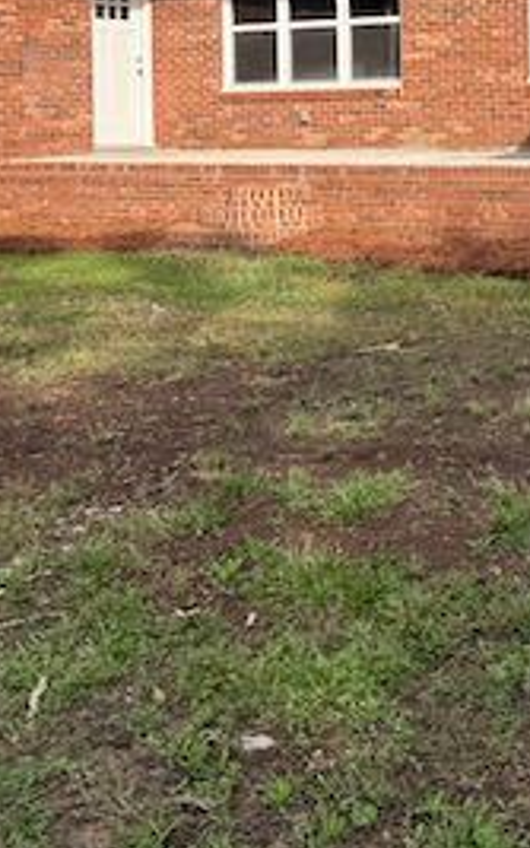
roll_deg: +0.2
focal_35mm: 61
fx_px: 1409
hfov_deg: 21.0
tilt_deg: -0.3
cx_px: 428
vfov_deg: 32.1
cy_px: 111
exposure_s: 1/2833
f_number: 1.78
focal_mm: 6.76
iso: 80
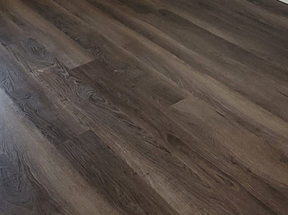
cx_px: 125
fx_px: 465
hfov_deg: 34.3
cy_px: -73
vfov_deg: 22.9
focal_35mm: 56
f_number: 2.2
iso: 100
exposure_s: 1/60
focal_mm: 1.74
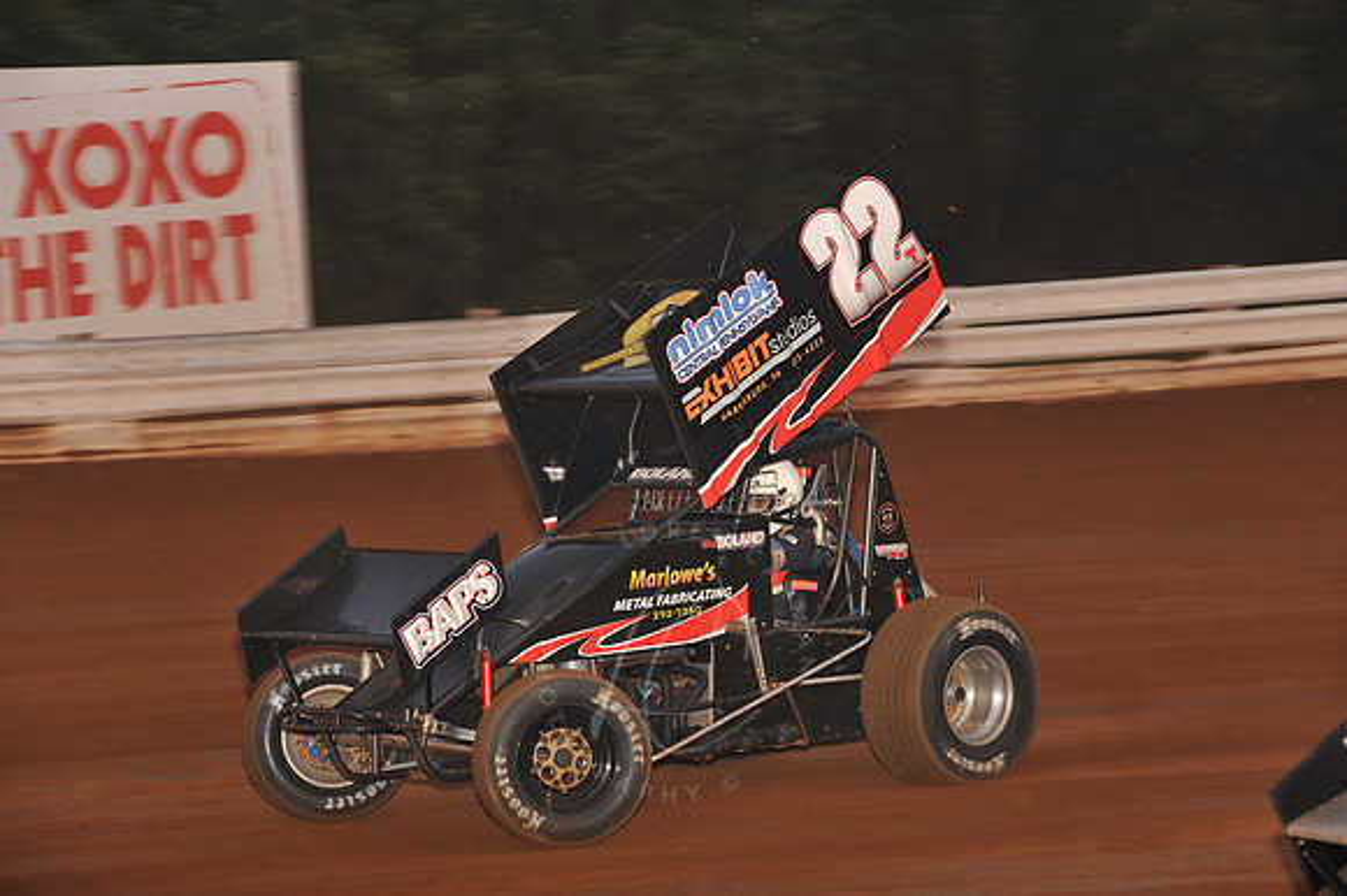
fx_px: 5048
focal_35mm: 135
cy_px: 448
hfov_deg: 15.2
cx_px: 674
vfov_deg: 10.1
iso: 1000
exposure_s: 1/320
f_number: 7.1
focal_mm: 135
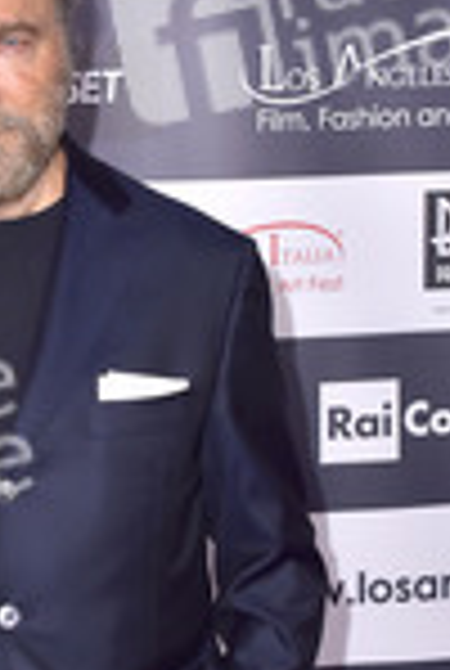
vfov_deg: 21.4
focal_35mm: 91
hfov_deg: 14.7
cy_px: 692
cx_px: -65
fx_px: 1698
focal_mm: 34
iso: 500
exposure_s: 1/320
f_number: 6.3
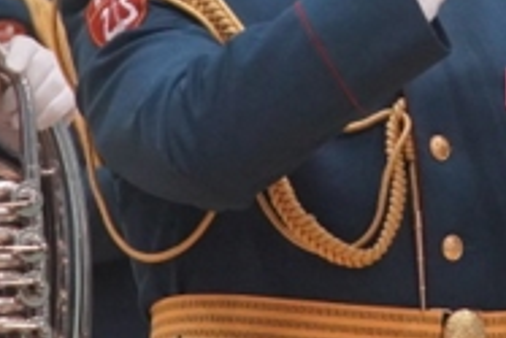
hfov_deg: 2.5
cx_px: 459
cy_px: -100
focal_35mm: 811
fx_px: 11408
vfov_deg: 1.7
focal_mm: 135
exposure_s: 1/250
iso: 3200
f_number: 5.6
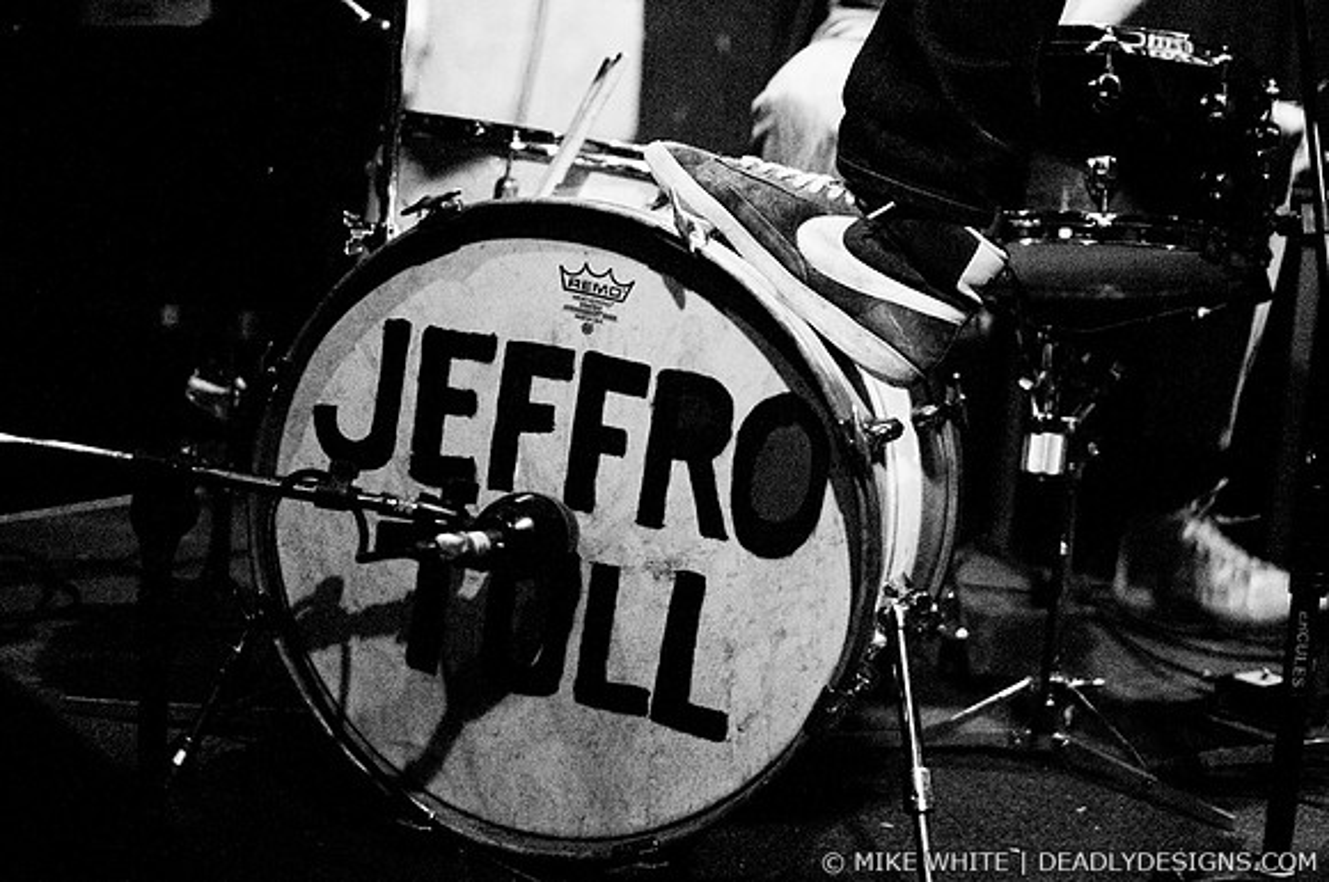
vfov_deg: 29.8
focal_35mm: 45
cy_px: 441
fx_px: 1659
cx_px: 664
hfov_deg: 43.7
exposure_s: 1/100
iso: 1000
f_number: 1.6
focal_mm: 30
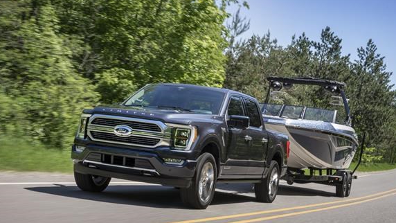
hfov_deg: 30.6
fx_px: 725
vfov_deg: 17.5
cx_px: 187
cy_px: 142
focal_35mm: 69
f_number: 22
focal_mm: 58
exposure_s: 1/20
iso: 100
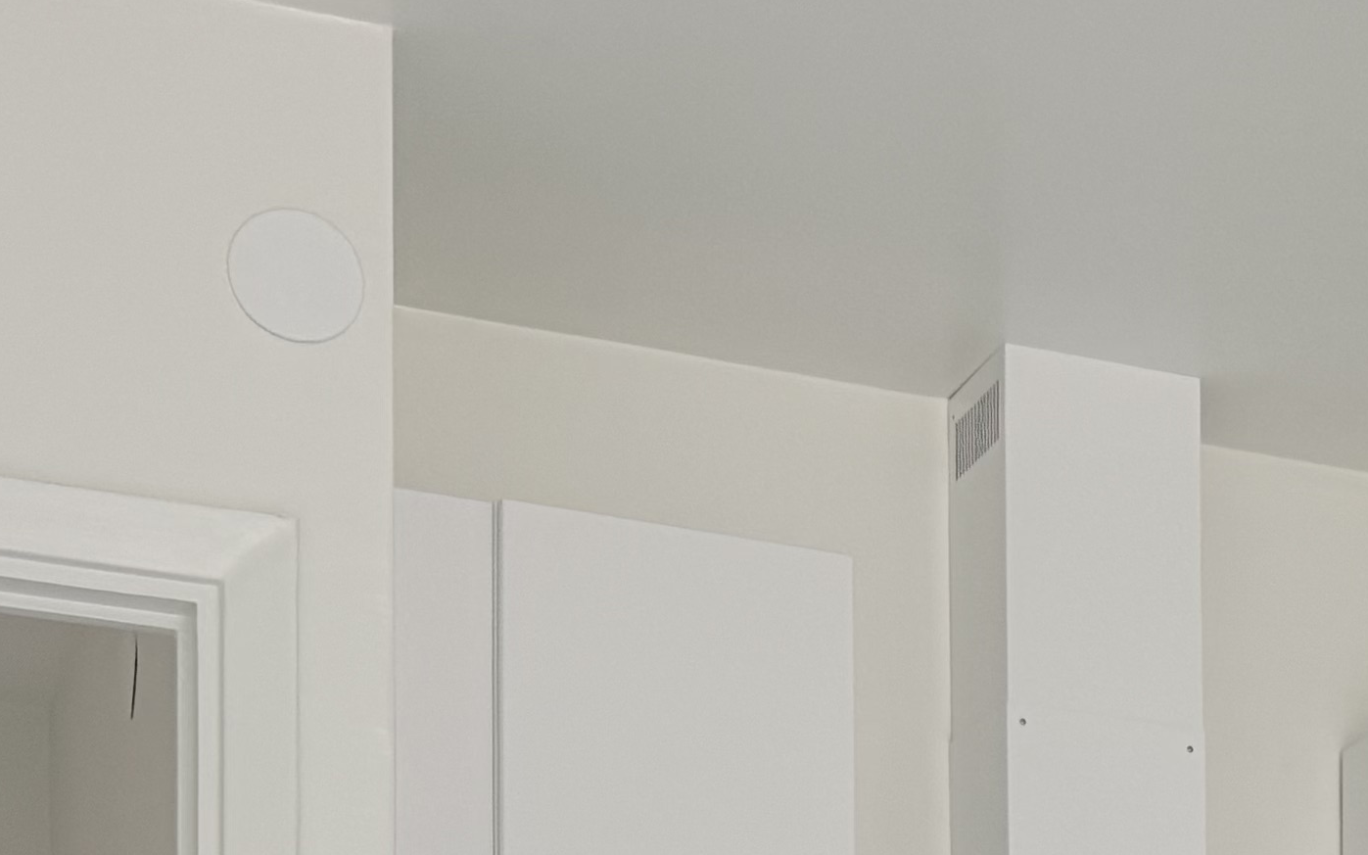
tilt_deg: -1.5
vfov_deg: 11.0
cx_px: 1765
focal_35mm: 104
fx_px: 3877
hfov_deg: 18.6
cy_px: 1936
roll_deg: -0.6
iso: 64
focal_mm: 6.76
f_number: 1.78
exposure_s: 1/147
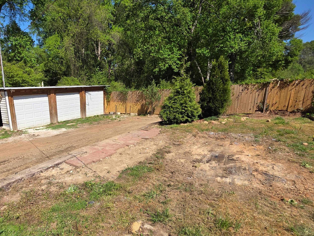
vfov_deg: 63.1
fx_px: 190
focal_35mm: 21
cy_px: 136
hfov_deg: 77.1
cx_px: 111
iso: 40
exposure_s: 1/2500
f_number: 1.9
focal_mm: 2.2
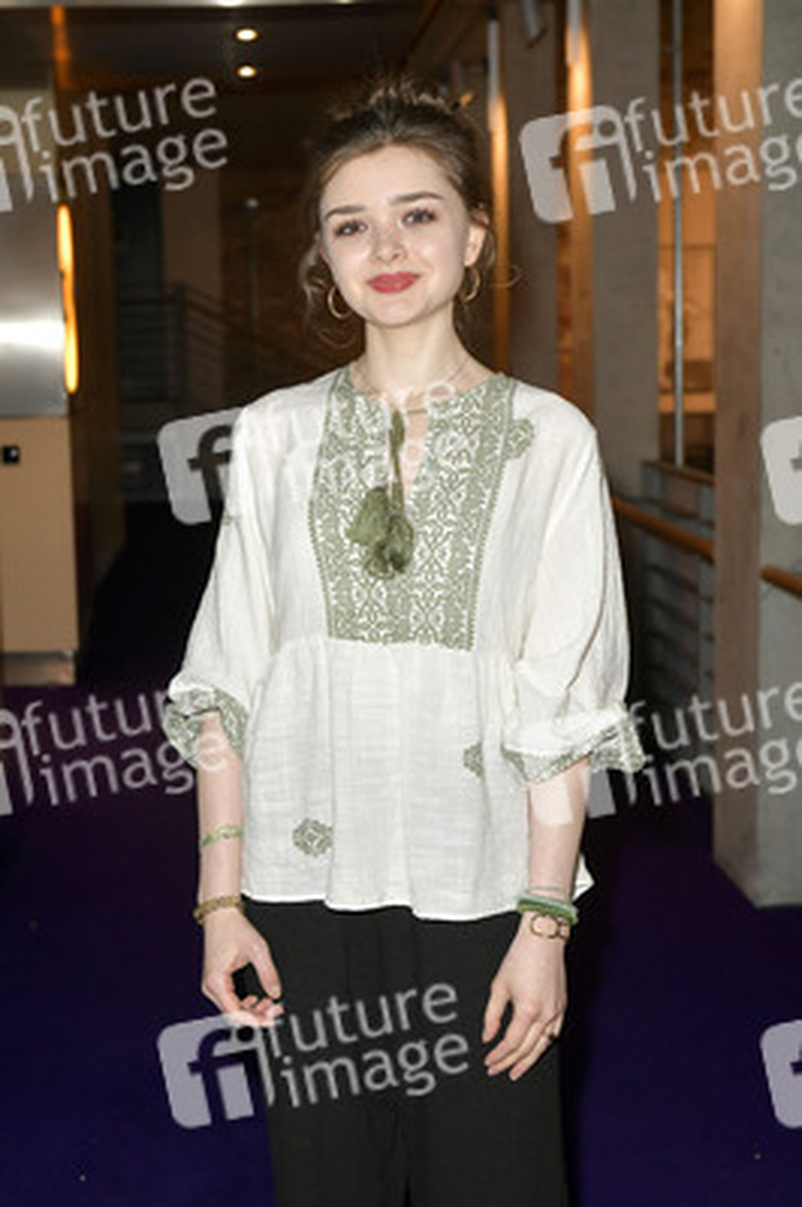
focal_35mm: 50
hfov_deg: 26.9
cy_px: 604
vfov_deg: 39.6
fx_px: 1674
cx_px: 401
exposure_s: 1/250
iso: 2500
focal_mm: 50
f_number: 5.6
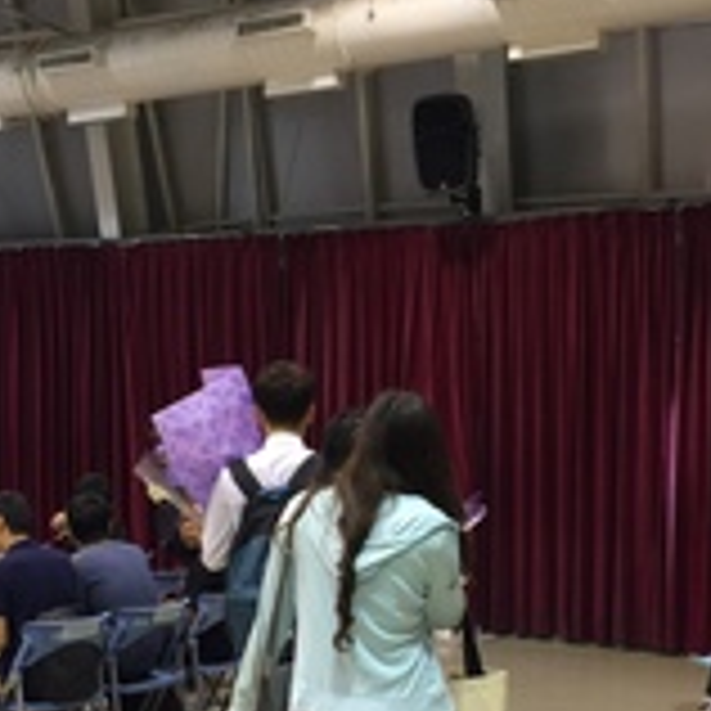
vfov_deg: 26.1
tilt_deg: -4.8
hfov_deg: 26.5
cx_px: 351
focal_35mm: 65
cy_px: 549
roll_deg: -1.6
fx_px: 1510
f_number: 2.2
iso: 40
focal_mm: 4.15
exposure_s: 1/15
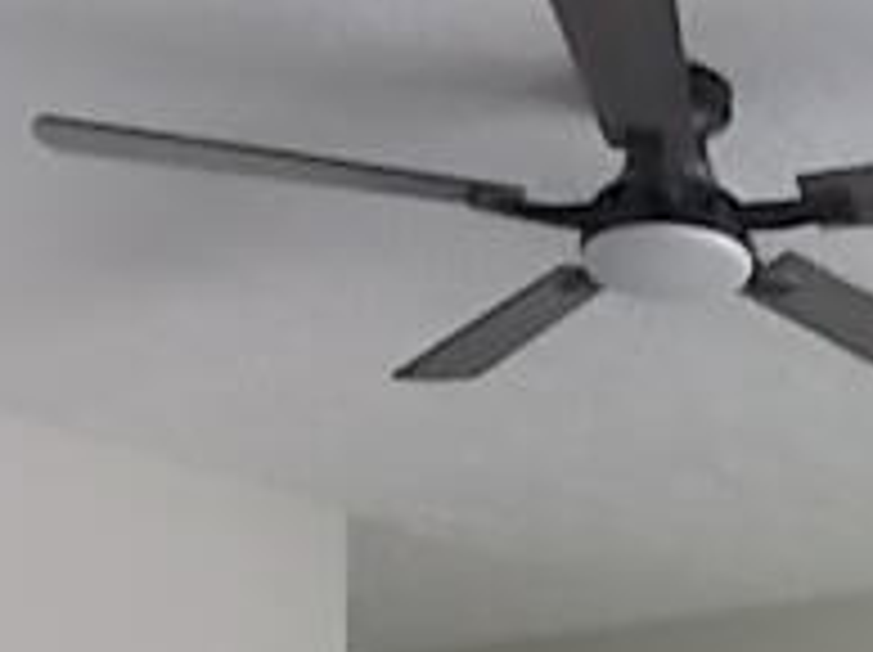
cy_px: 931
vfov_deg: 17.7
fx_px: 1914
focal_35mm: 76
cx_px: 958
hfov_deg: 24.0
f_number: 3.1
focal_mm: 4
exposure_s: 1/30
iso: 200
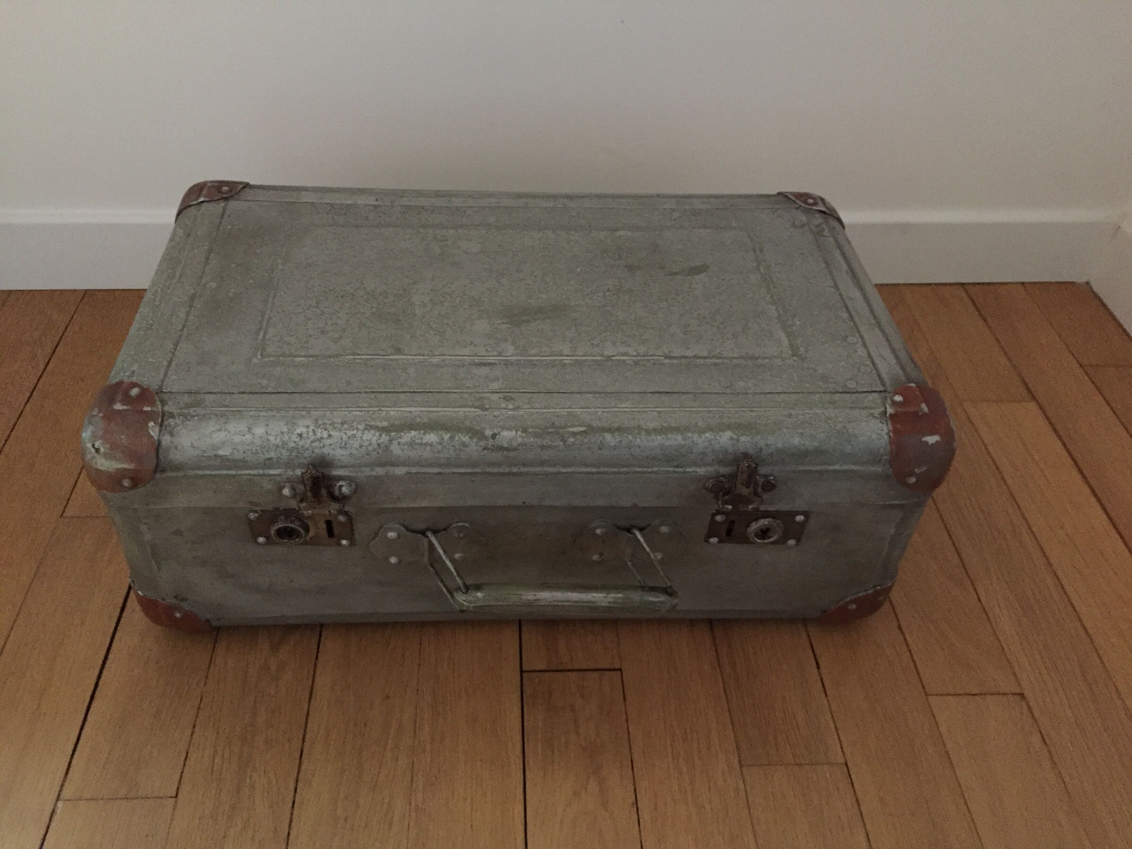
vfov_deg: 48.2
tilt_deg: -42.9
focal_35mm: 29
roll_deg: -4.9
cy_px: 424
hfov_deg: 61.7
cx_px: 566
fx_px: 948
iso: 640
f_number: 2.2
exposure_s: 1/17
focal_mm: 4.15
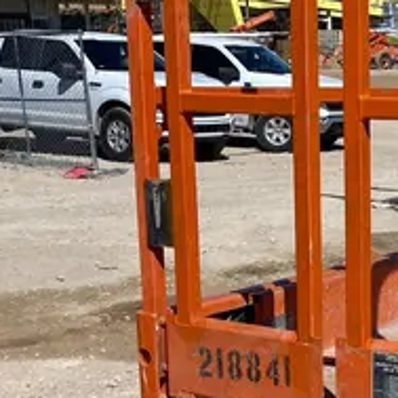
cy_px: 426
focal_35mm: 89
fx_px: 1158
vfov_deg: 18.8
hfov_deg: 18.8
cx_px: 430
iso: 32
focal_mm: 4.25
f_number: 1.8
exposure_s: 1/6410
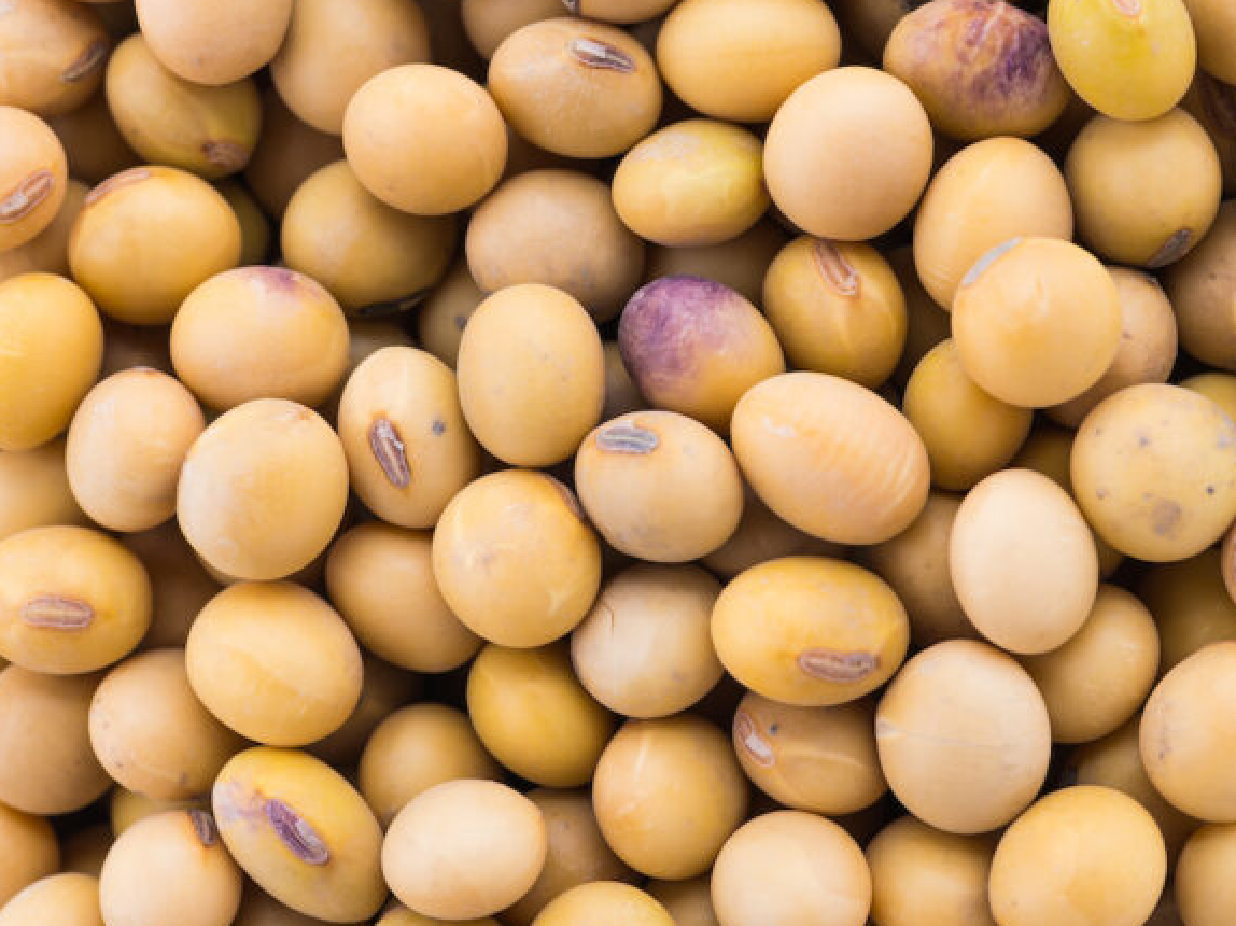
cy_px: 311
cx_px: 820
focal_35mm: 103
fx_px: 3676
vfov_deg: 14.3
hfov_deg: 19.0
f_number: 11
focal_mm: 60
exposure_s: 1/50
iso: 100
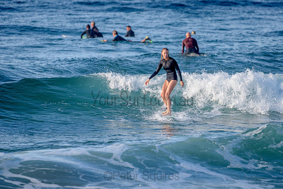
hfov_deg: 3.4
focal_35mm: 613
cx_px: 173
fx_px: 4819
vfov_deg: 2.2
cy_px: 97
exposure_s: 1/1600
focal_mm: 500
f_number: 5.6
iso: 250
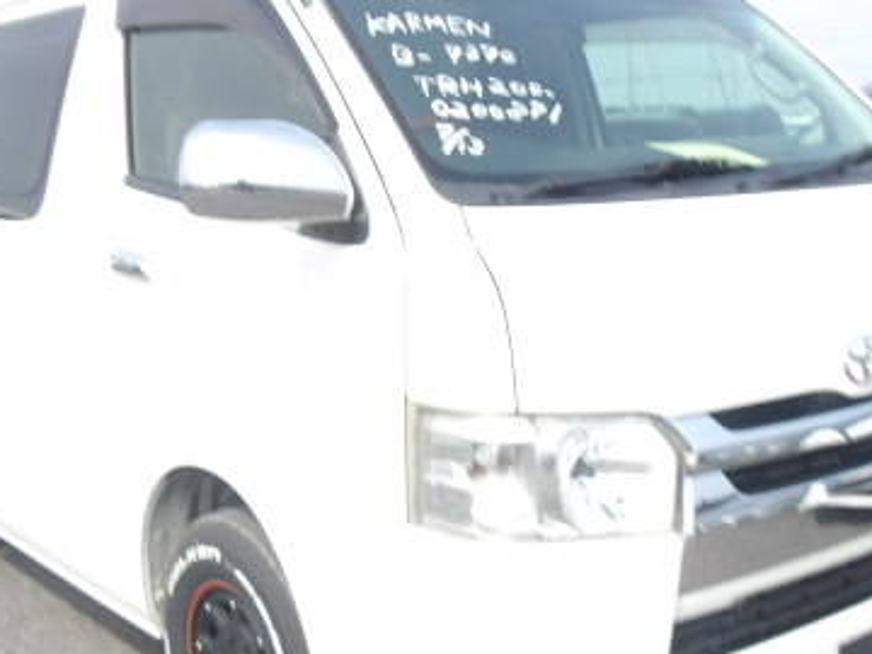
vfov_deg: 30.2
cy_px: 368
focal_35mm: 48
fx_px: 1209
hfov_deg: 39.7
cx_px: 451
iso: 100
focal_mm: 4.9
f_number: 10.4
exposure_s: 1/60
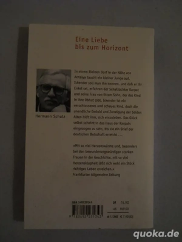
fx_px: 287
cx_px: 91
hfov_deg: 35.1
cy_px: 121
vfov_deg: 45.8
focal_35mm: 41
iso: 400
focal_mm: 6.72
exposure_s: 1/30
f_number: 3.1
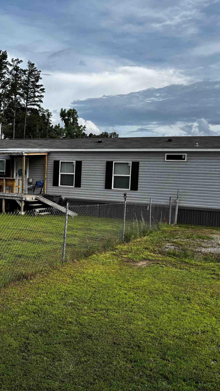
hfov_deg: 30.5
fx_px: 394
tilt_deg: -2.9
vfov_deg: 52.8
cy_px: 195
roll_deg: -3.1
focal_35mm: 38
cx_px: 49
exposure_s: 1/1279
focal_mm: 5.96
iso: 50
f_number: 1.6
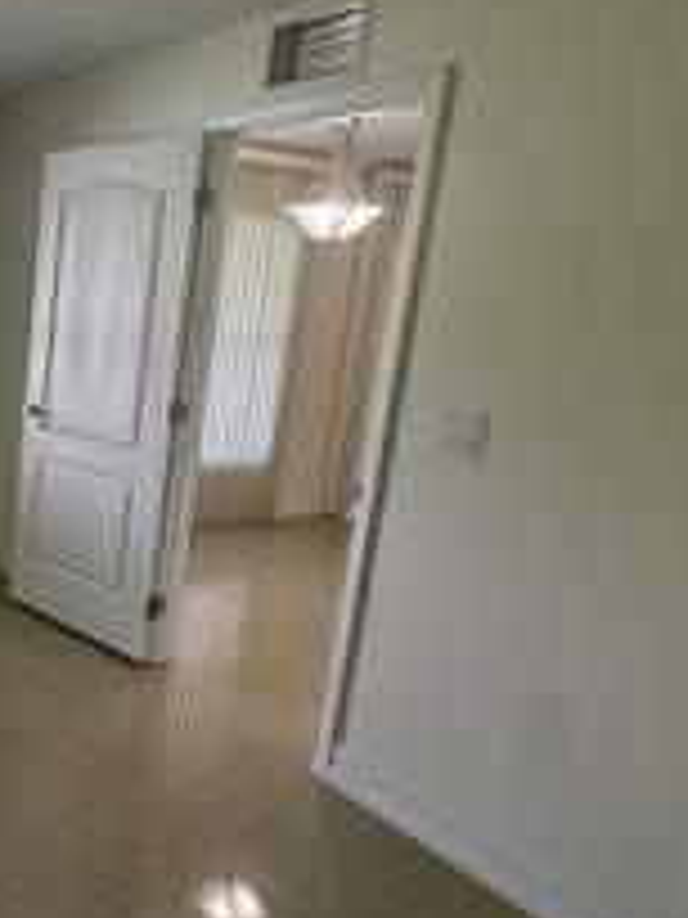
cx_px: -85
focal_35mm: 33
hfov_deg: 35.9
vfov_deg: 55.4
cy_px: 459
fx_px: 875
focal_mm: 2.22
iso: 100
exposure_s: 1/120
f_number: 2.2
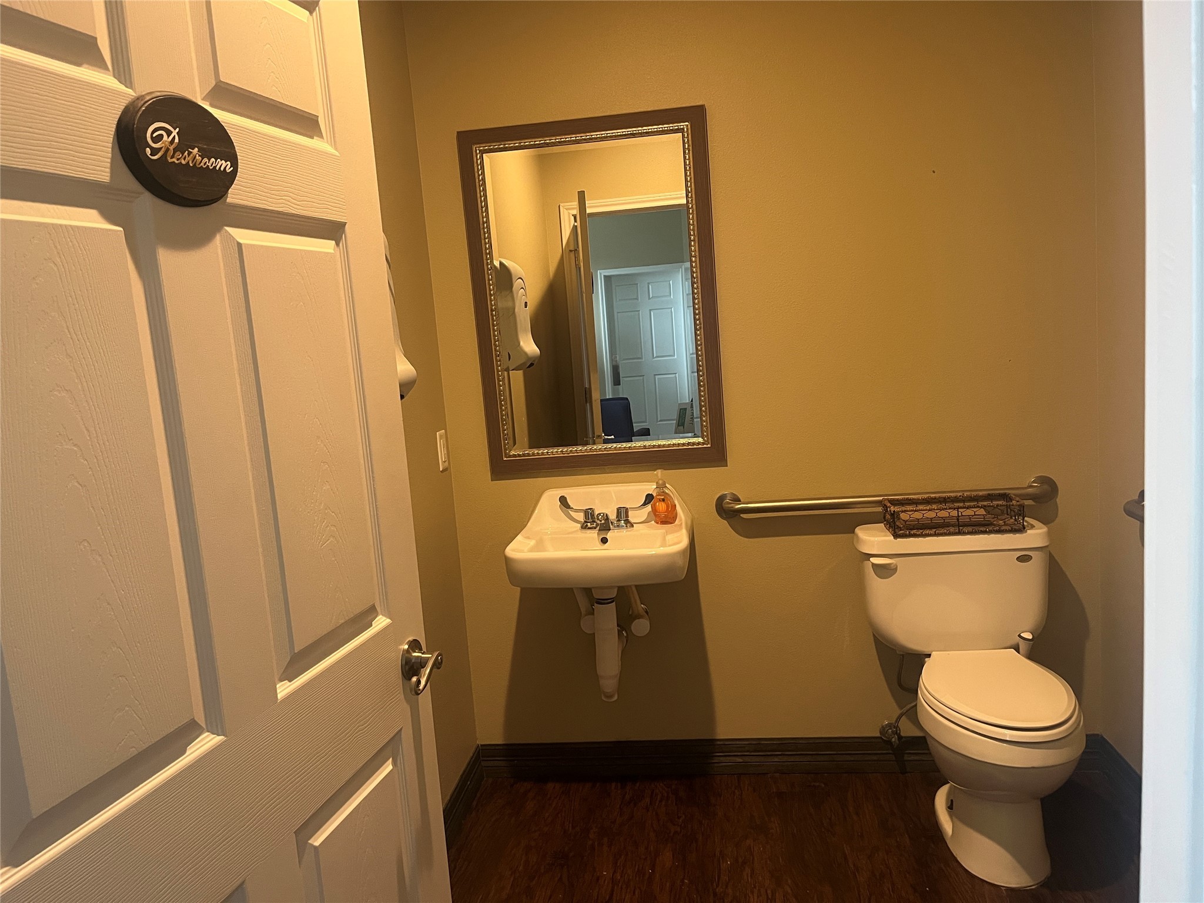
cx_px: 602
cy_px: 452
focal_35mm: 26
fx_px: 904
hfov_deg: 67.3
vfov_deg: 53.1
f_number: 1.6
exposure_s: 1/60
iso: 400
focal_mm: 5.1
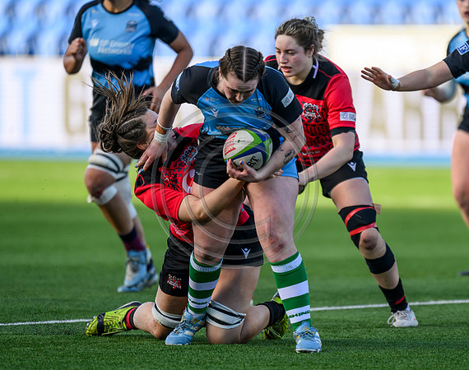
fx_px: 8636
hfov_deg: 3.1
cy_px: 185
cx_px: 275
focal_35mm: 625
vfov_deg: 2.5
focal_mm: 560
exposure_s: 1/1600
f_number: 4
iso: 800
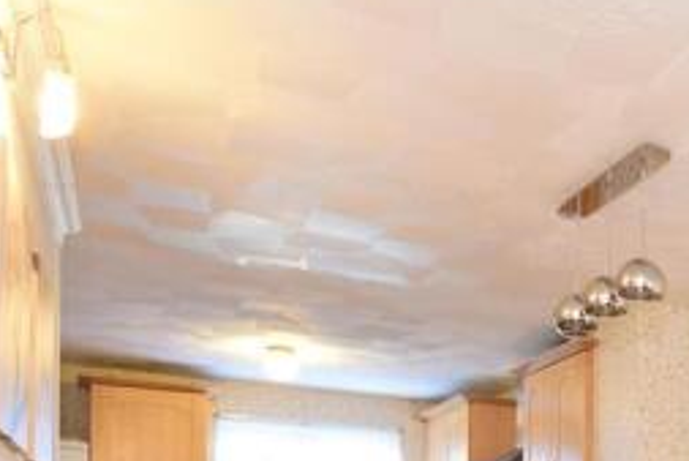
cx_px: 735
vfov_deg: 26.6
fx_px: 855
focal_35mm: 45
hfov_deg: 37.6
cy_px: 561
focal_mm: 11.5
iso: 500
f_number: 7.1
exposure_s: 1/5
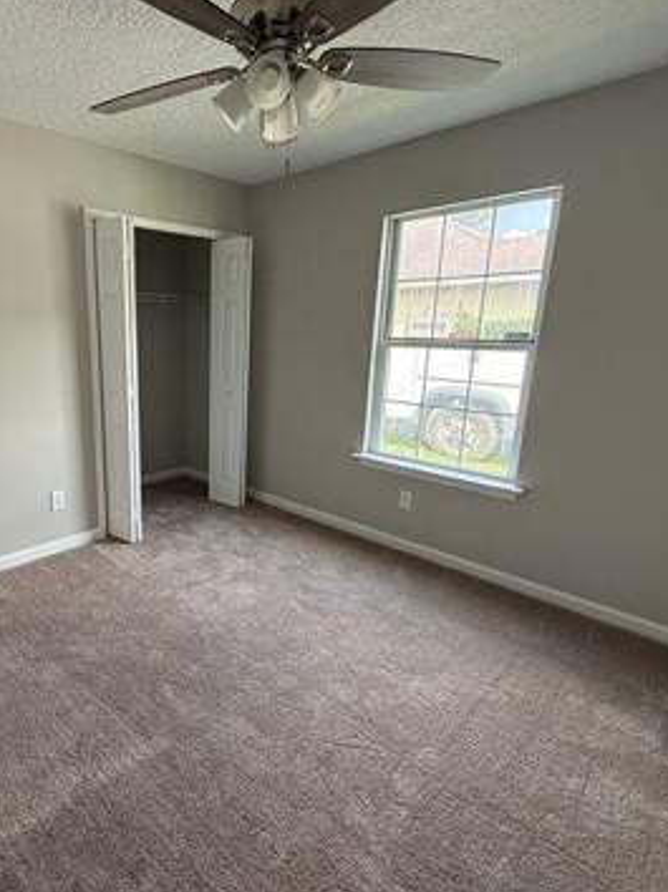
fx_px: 489
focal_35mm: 19
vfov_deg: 84.7
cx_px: 197
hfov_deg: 65.8
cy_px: 441
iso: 125
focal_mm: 2.22
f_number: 2.2
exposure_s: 1/99
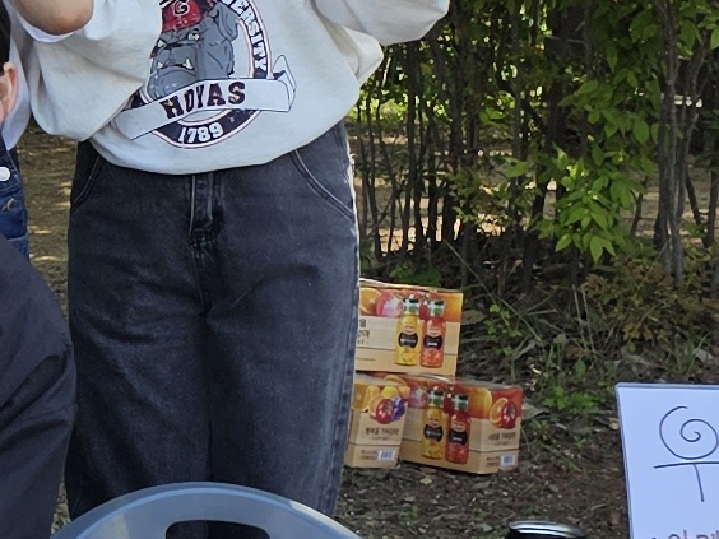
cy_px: 93
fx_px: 3386
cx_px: -1091
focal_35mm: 163
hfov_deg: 10.3
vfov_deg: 9.1
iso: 12
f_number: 1.7
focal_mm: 6.3
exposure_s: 1/180
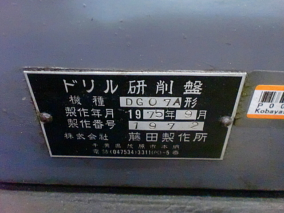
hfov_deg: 52.6
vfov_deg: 40.7
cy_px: 106
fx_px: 287
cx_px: 142
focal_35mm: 35
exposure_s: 1/50
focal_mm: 6.3
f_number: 3.1
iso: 1600
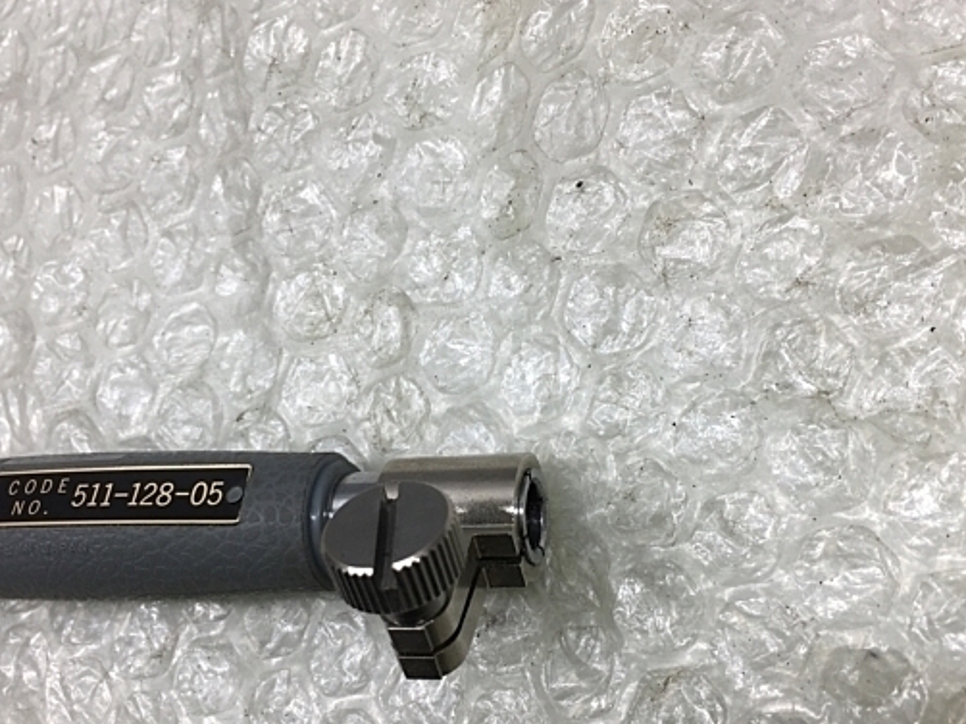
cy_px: 427
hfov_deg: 50.2
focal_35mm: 37
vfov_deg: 38.5
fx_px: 1032
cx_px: 489
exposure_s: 1/120
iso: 25
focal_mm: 4.15
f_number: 2.2
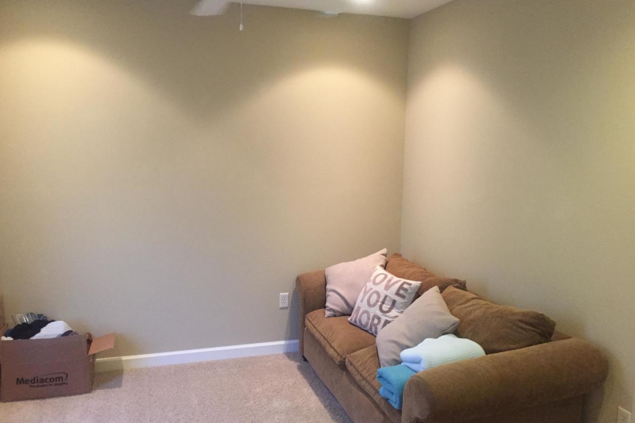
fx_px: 547
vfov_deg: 42.3
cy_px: 217
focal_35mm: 31
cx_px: 318
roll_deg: -1.4
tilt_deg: -7.7
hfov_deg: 60.3
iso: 250
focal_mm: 4.15
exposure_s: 1/30
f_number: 2.2
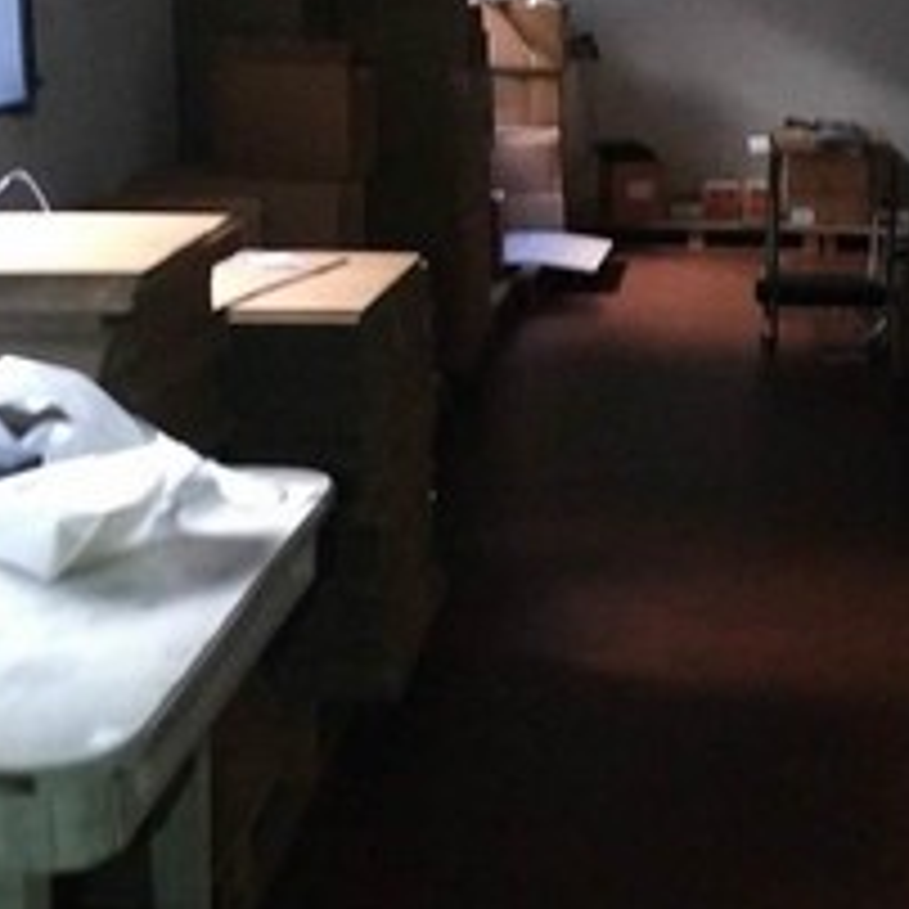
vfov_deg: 27.1
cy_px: 274
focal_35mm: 63
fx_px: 1872
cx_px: 580
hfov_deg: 27.2
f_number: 1.9
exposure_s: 1/17
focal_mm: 3.94
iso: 2000
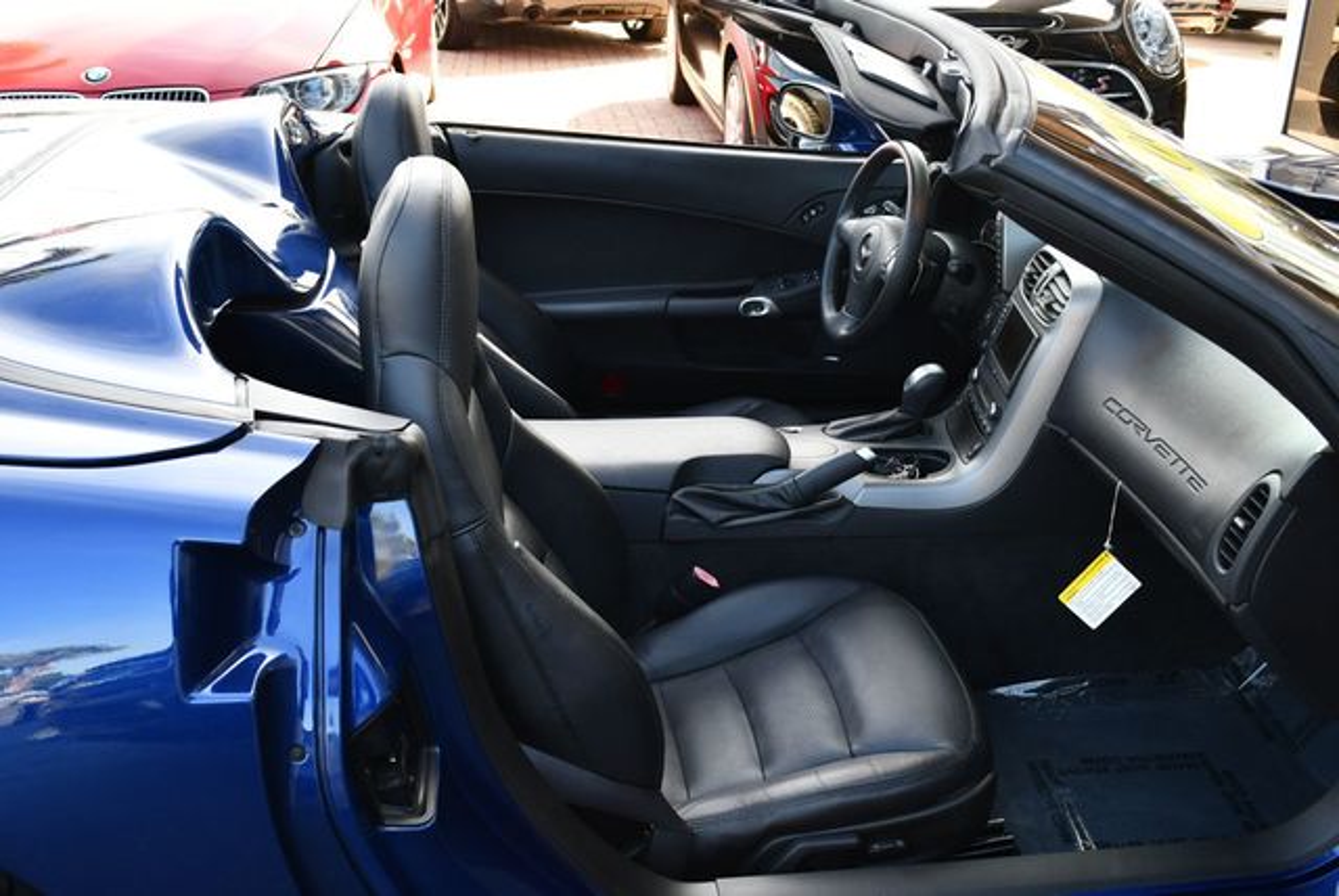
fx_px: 1340
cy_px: 448
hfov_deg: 53.1
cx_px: 670
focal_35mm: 36
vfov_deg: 36.9
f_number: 4.5
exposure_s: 1/250
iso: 400
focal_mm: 18
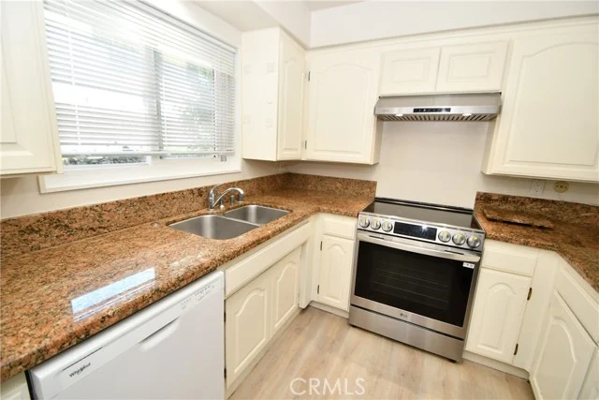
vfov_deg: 77.4
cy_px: 200
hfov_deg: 100.4
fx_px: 250
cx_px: 300
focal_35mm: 15
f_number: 4
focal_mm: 10
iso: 220
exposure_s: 1/60
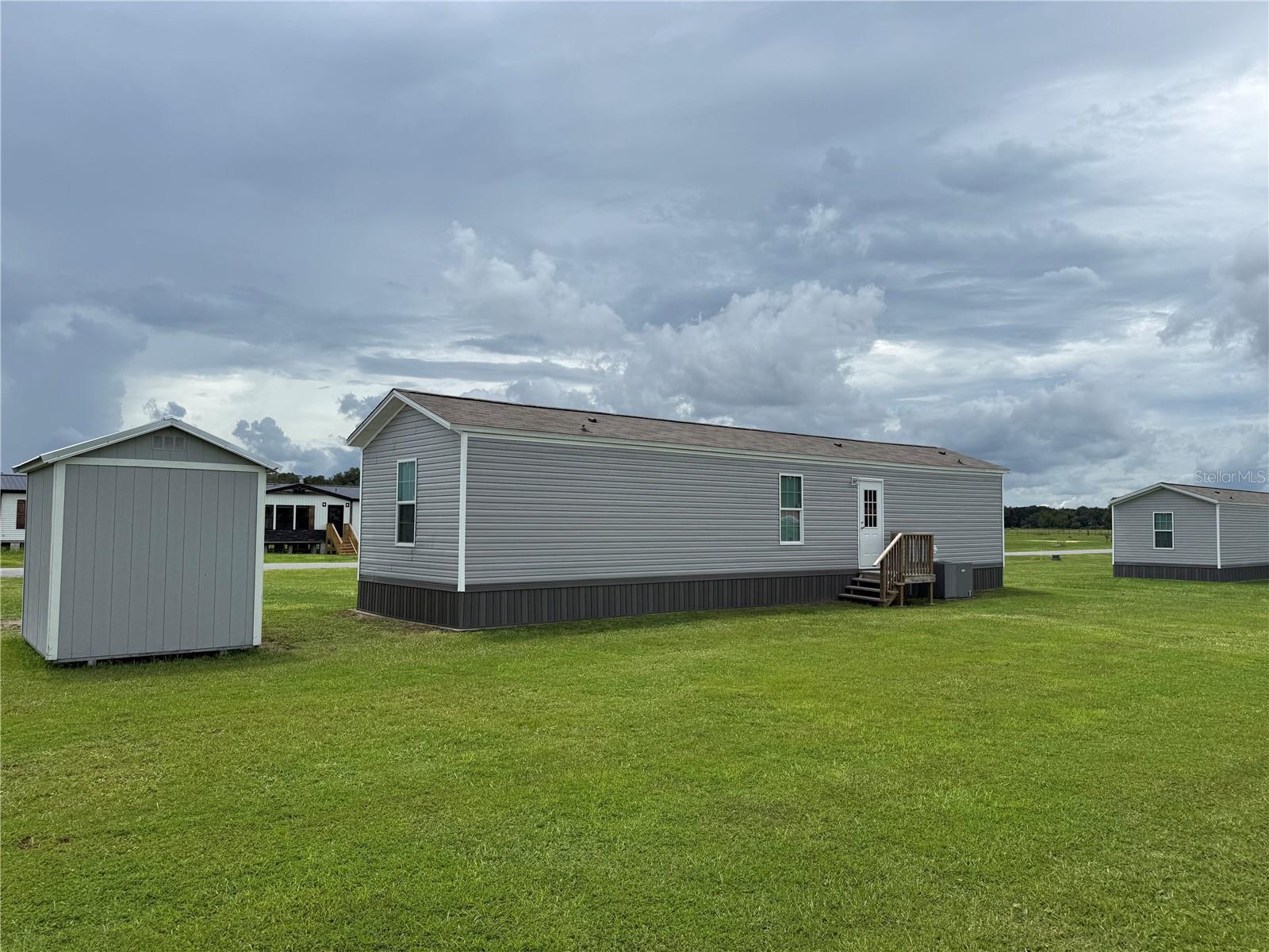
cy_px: 476
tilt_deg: +2.7
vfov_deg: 56.8
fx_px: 880
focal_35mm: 24
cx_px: 634
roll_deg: -0.4
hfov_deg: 71.6
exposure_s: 1/7353
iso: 80
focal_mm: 6.76
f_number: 1.78
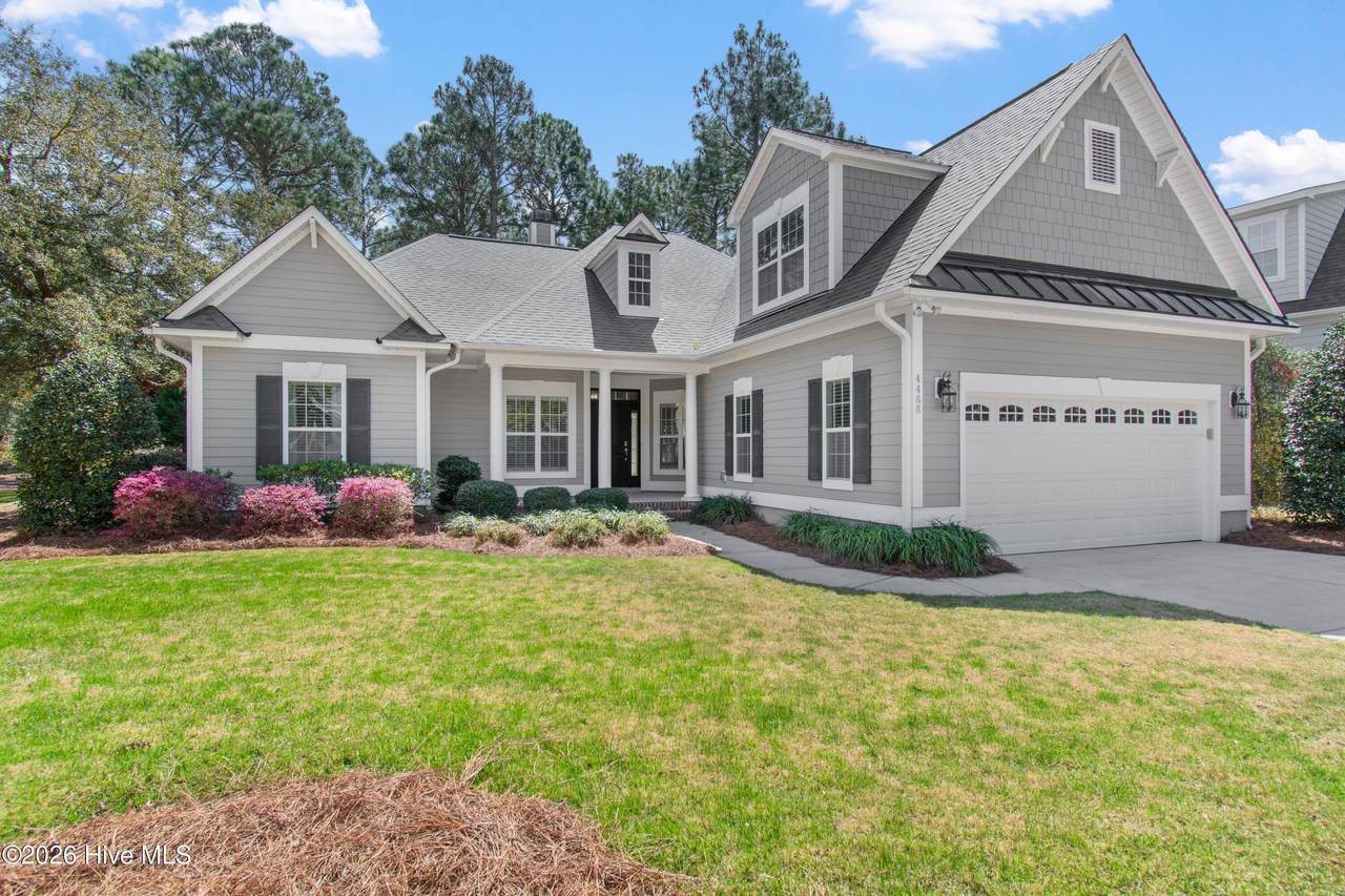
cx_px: 672
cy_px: 448
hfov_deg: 90.0
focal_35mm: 18
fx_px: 672
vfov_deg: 67.4
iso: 100
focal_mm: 12
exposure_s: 1/200
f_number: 7.1
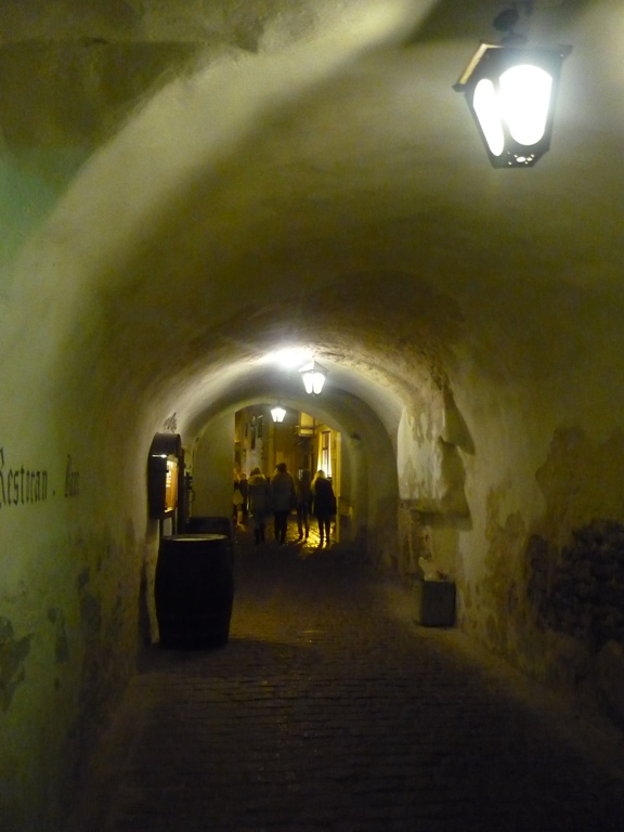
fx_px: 793
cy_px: 416
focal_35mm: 33
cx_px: 312
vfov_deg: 55.4
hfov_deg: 42.9
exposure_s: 1/10
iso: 800
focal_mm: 5.5
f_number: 2.8
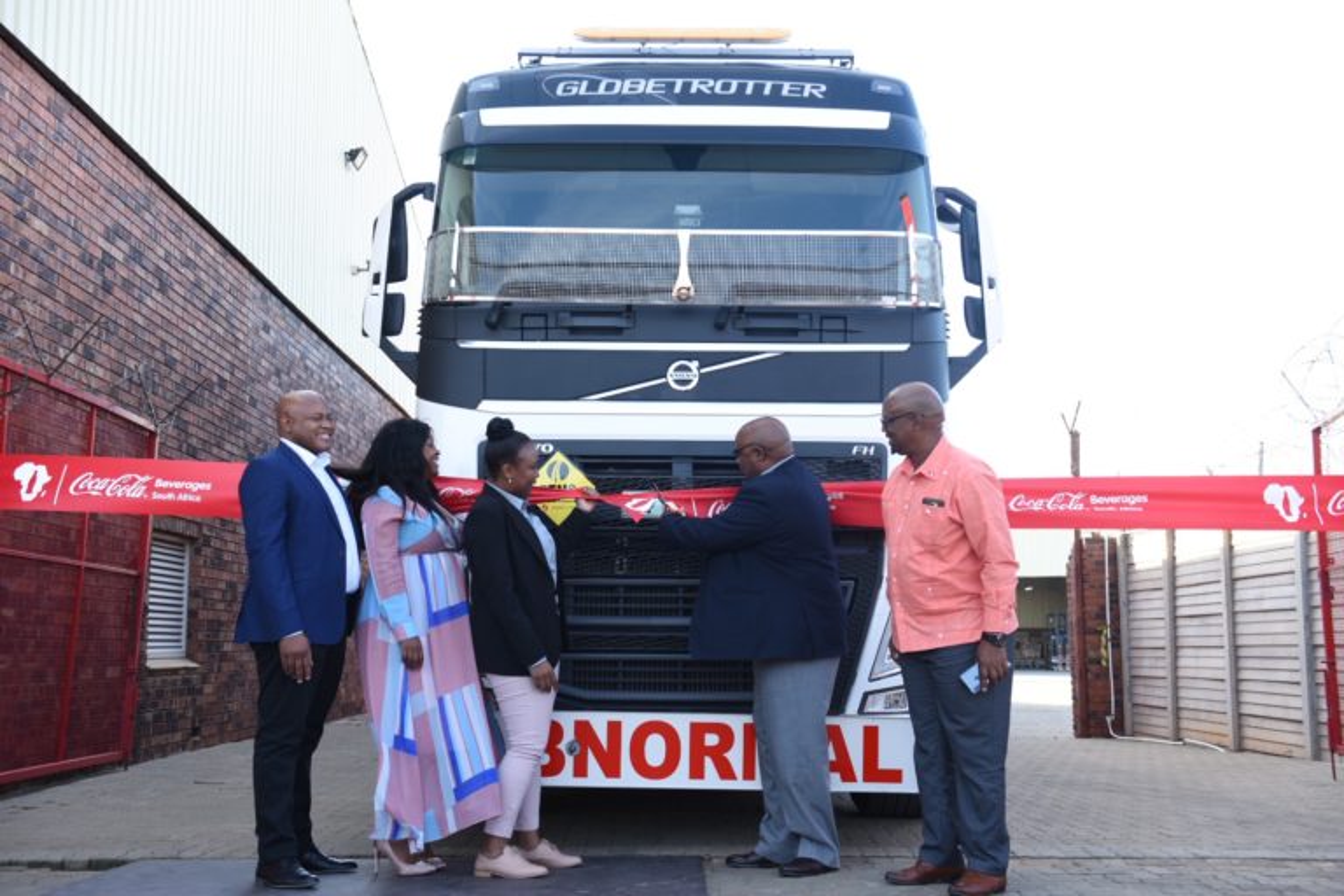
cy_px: 448
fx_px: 1419
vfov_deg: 35.1
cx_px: 672
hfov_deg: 50.7
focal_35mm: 38
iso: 125
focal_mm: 38
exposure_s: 1/125
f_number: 4
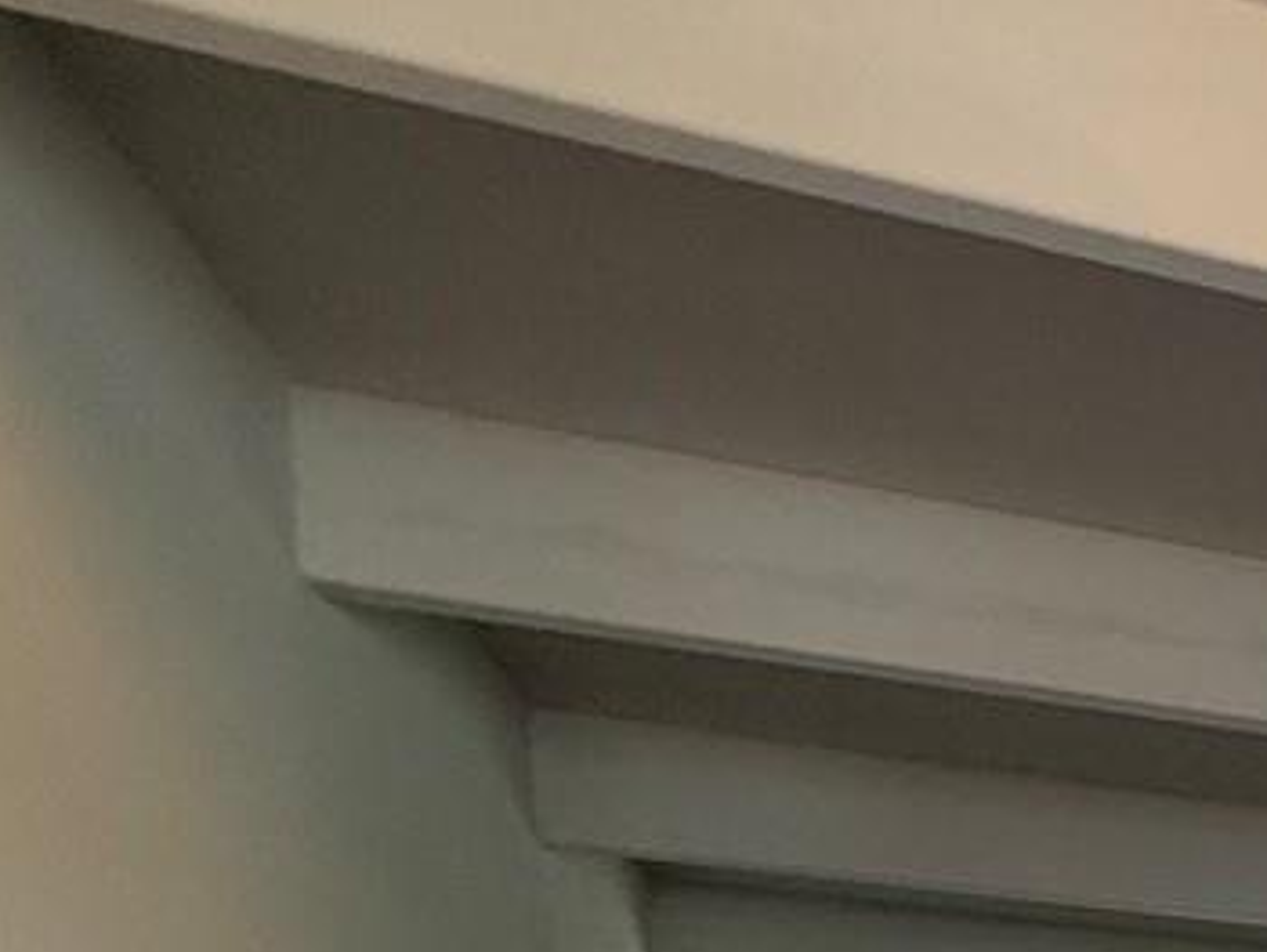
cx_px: 2592
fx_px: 2344
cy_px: 1531
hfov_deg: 18.4
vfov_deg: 19.3
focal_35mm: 64
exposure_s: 1/120
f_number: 2.2
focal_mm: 2.22
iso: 125
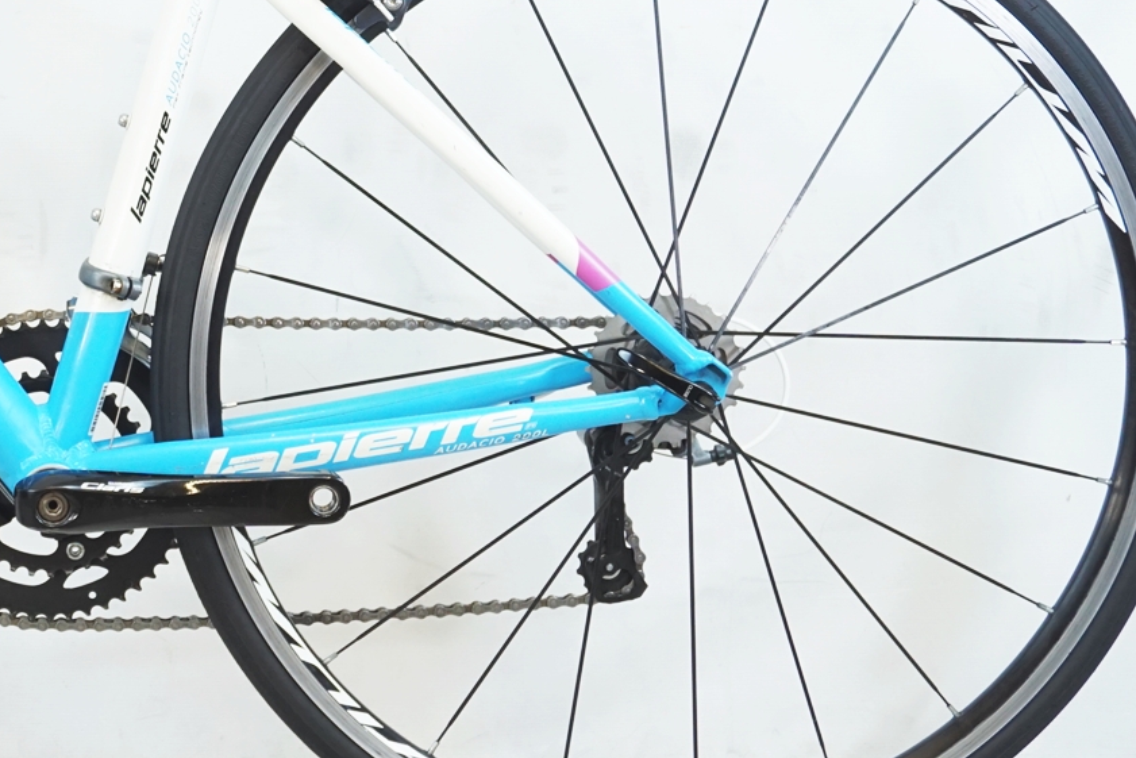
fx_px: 3350
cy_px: 50
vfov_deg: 12.8
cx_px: -74
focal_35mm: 106
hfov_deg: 18.6
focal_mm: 31
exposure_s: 1/40
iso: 640
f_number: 6.3
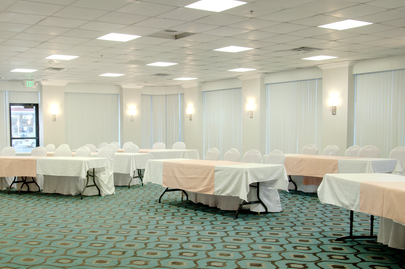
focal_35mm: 44
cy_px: 166
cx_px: 143
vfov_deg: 30.3
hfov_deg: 44.1
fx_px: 494
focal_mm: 22
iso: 400
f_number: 8
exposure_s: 1/20
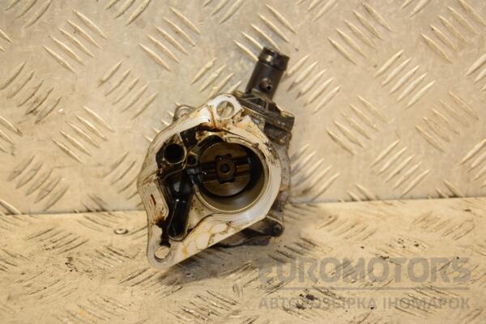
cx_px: 243
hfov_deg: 26.0
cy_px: 162
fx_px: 1053
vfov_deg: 17.5
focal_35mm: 78
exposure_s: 1/200
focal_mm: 52
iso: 800
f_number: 5.6
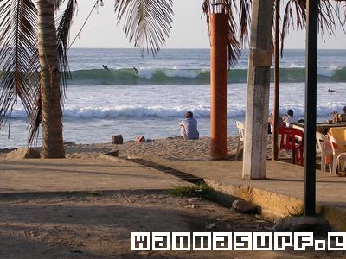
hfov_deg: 13.7
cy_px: 84
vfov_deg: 10.3
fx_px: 1439
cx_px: 163
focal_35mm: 144
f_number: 4.6
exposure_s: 1/263
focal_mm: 15.9
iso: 50
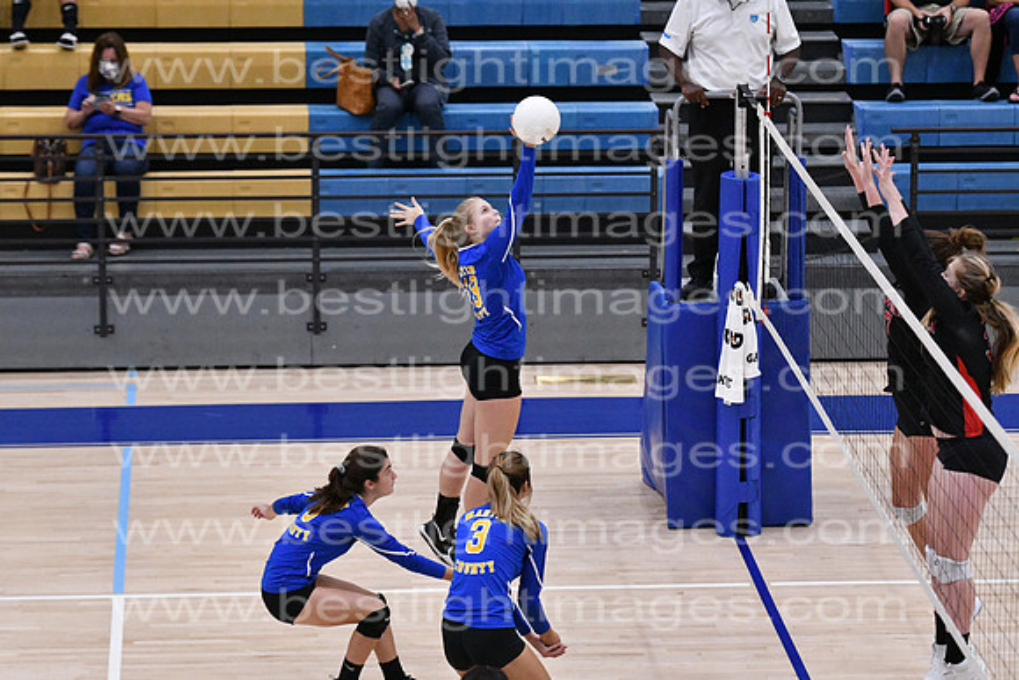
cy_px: 340
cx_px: 510
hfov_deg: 13.0
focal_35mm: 158
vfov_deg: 8.7
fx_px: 4459
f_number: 3.2
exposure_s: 1/1250
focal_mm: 105
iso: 6400
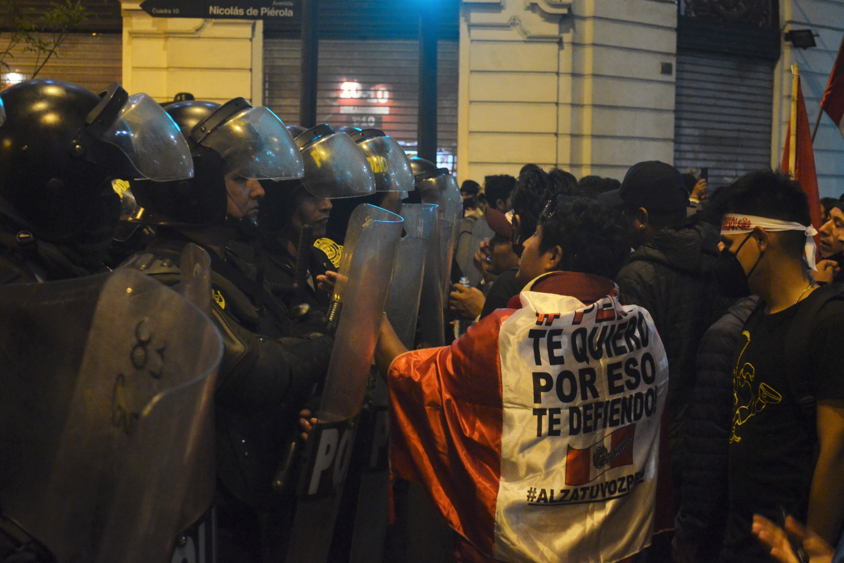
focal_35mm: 66
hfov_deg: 30.5
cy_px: 286
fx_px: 1547
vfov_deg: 20.6
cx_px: 429
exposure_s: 1/80
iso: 2500
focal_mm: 42
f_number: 5.3
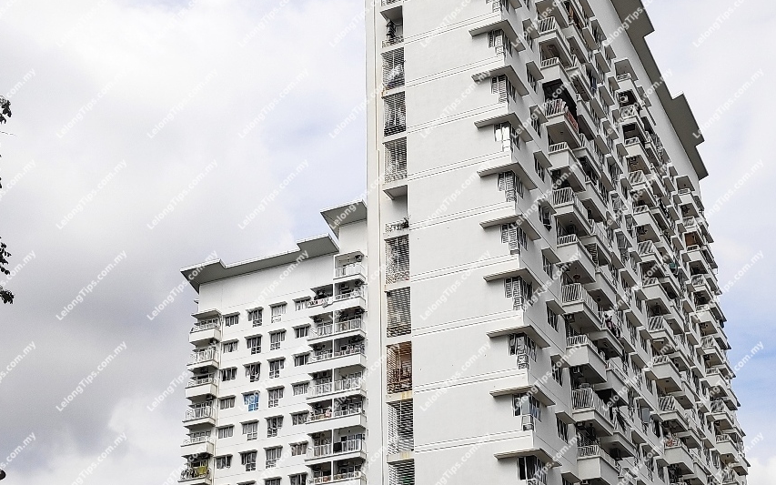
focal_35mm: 32
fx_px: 677
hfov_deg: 59.7
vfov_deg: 39.2
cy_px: 188
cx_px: 394
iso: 100
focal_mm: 3.94
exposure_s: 1/2590
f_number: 1.9
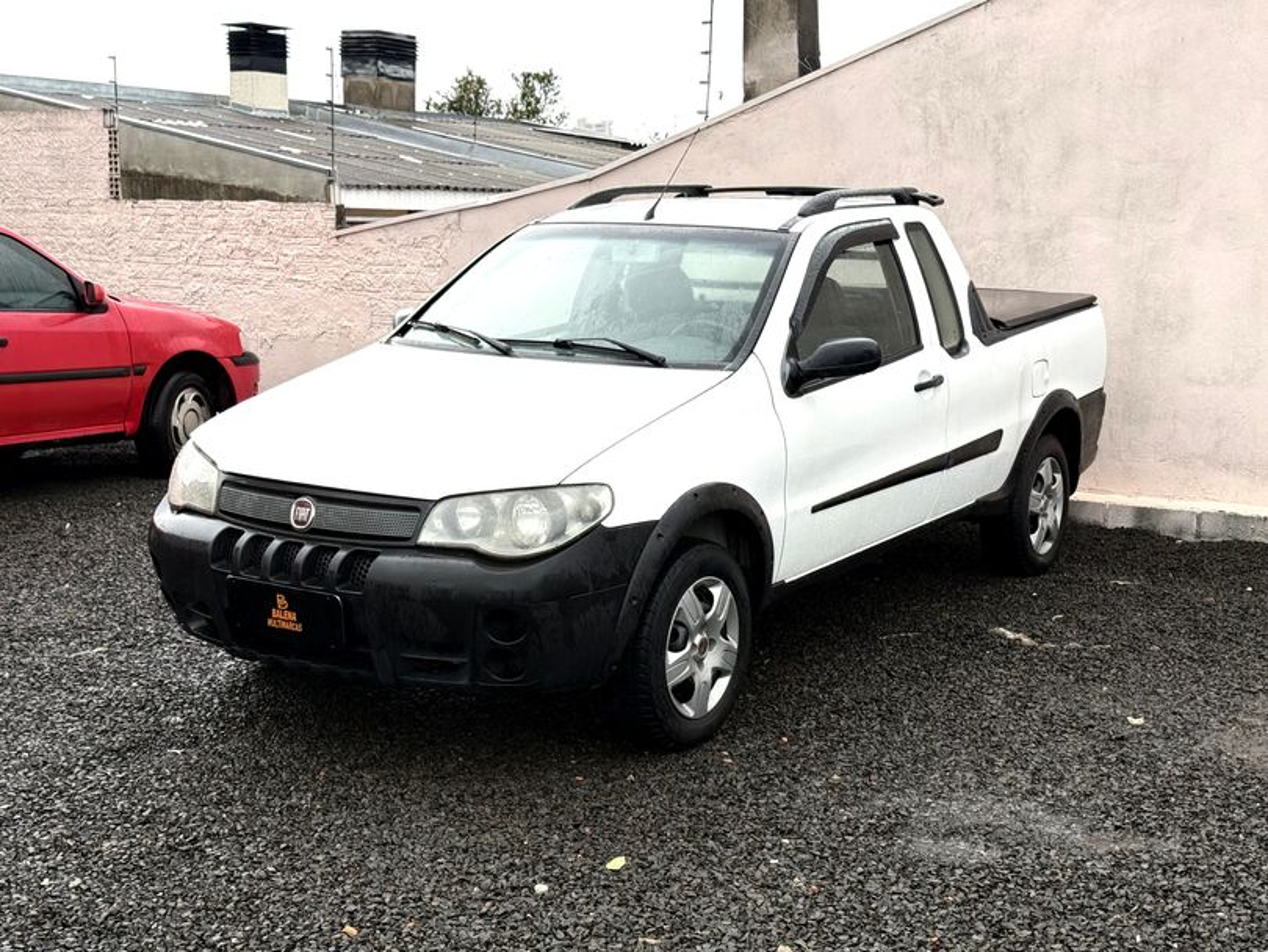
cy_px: 476
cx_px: 634
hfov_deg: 39.6
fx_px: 1759
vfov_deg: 30.3
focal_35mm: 48
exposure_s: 1/256
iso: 80
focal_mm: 6.76
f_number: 1.78
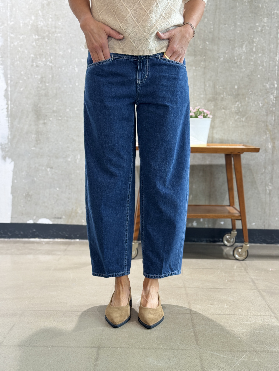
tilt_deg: -7.0
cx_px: 140
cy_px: 186
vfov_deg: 39.7
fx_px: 516
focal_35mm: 48
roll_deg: -1.5
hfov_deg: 30.3
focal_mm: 6.76
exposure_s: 1/50
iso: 64
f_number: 1.78
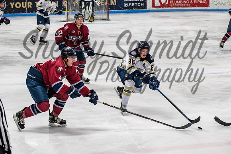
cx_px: 146
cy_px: 75
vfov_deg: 10.2
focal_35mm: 135
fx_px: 866
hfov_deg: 15.2
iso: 1600
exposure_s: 1/800
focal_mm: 70
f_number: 3.2
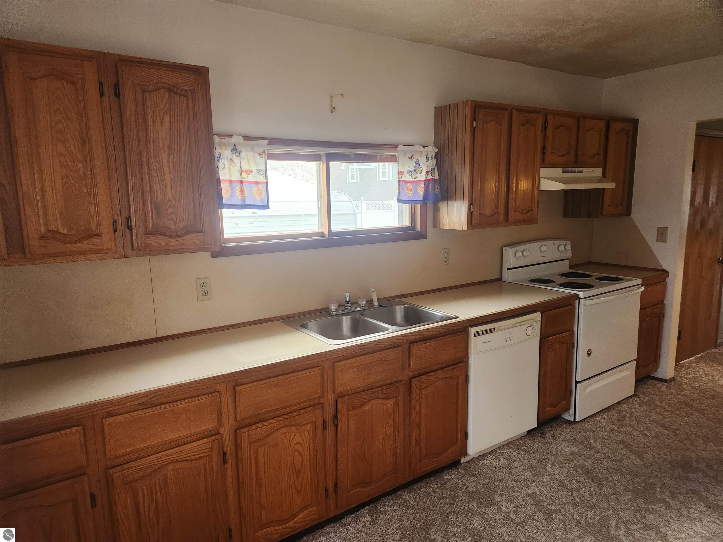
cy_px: 271
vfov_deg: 58.9
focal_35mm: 23
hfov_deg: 73.9
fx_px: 480
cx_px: 362
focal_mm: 5.4
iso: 500
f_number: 1.8
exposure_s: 1/120
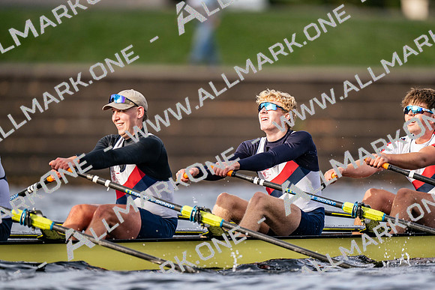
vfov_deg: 2.3
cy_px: 145
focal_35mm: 600
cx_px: 218
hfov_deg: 3.4
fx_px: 7255
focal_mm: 600
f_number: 4
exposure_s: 1/2500
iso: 400
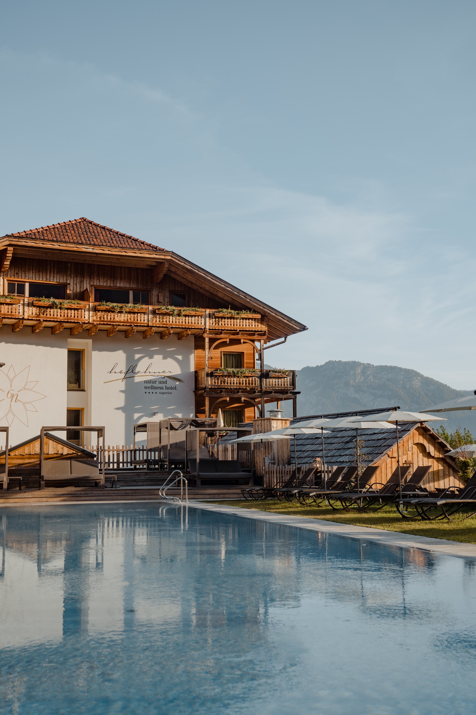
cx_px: 238
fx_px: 813
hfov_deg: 32.6
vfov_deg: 47.4
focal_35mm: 41
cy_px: 358
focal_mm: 41
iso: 100
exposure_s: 1/320
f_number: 4.5
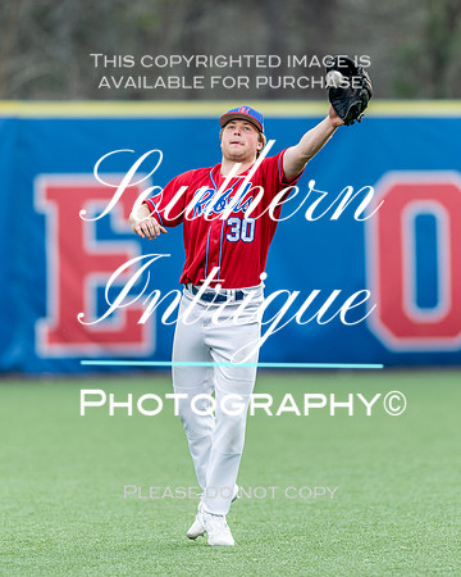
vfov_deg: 4.5
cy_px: 294
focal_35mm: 431
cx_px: 281
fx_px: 7351
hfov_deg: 3.6
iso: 320
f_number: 2.8
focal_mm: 300
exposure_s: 1/800
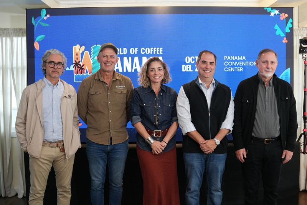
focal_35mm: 38
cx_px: 154
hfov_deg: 51.3
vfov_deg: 35.5
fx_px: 320
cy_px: 102
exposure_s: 1/80
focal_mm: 25
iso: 2000
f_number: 3.2
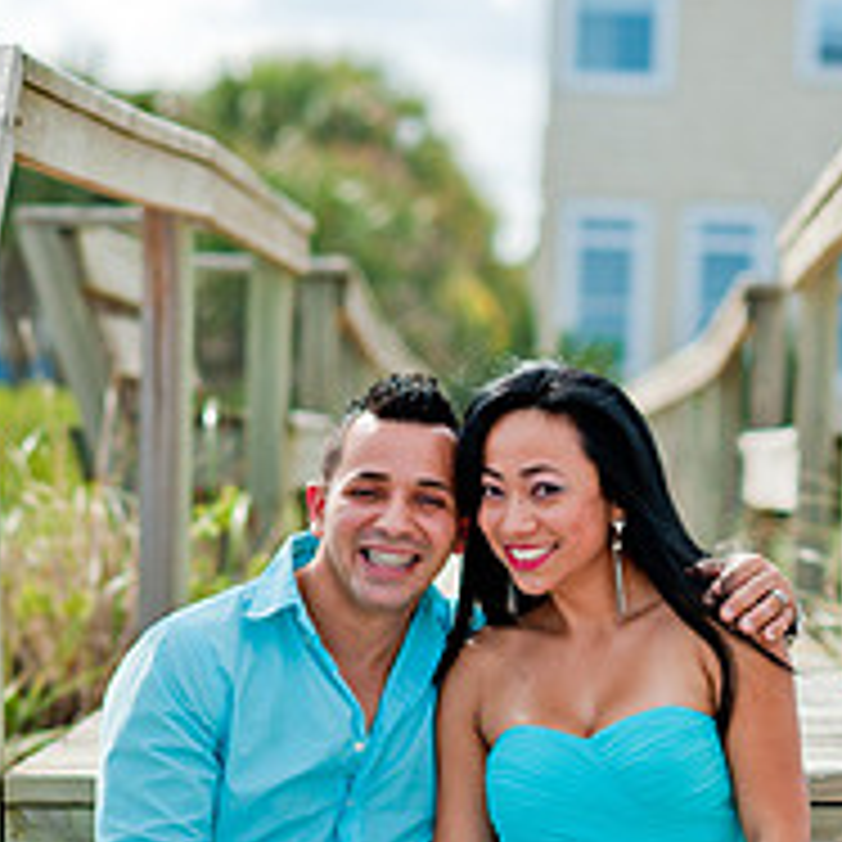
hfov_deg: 10.0
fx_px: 4788
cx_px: 421
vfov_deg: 10.0
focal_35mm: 174
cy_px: 815
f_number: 2.8
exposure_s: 1/3200
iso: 200
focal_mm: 85
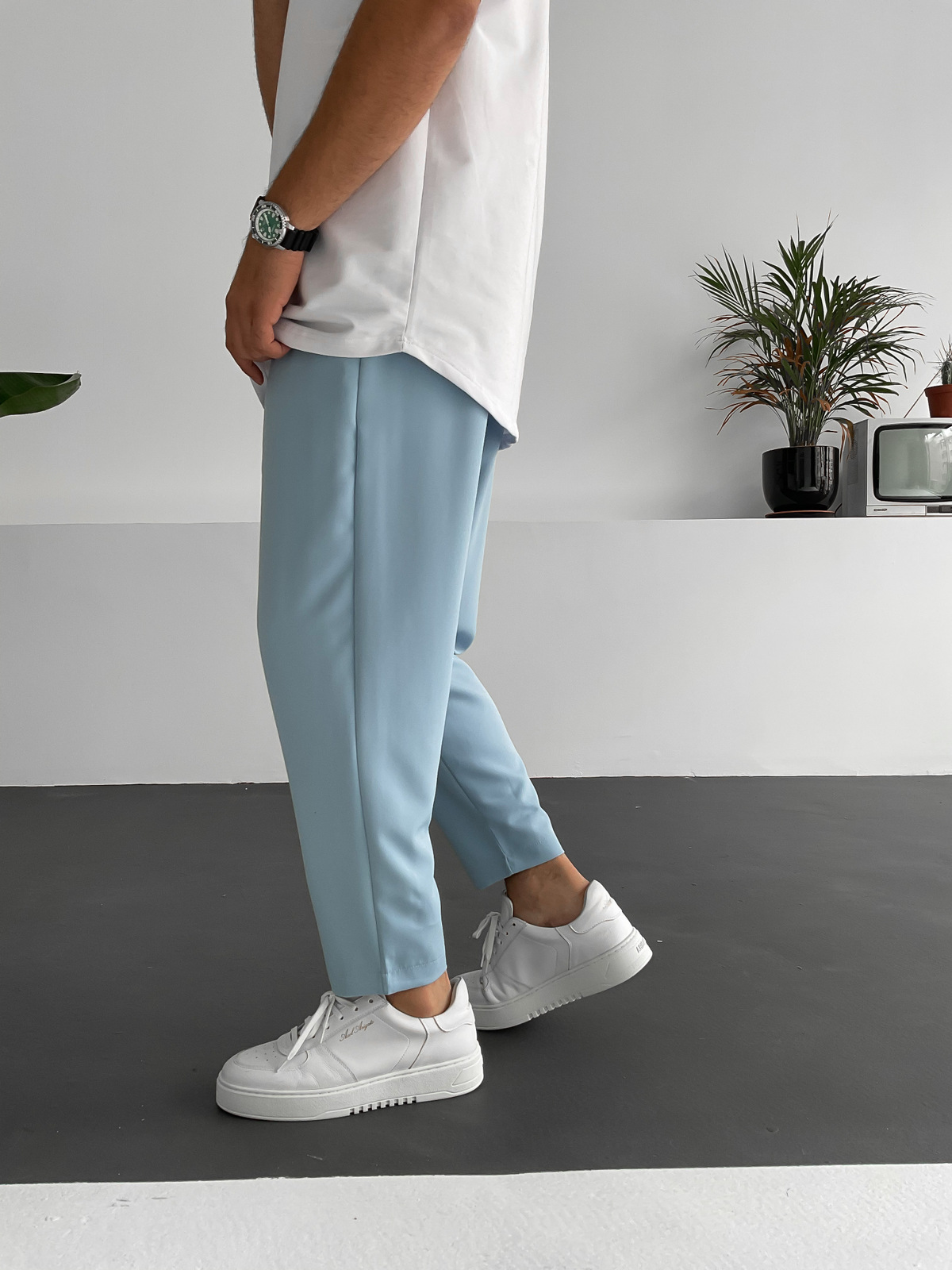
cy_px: 635
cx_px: 476
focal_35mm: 29
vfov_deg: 61.7
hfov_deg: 48.2
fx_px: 1063
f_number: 1.8
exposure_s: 1/120
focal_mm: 3
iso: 32
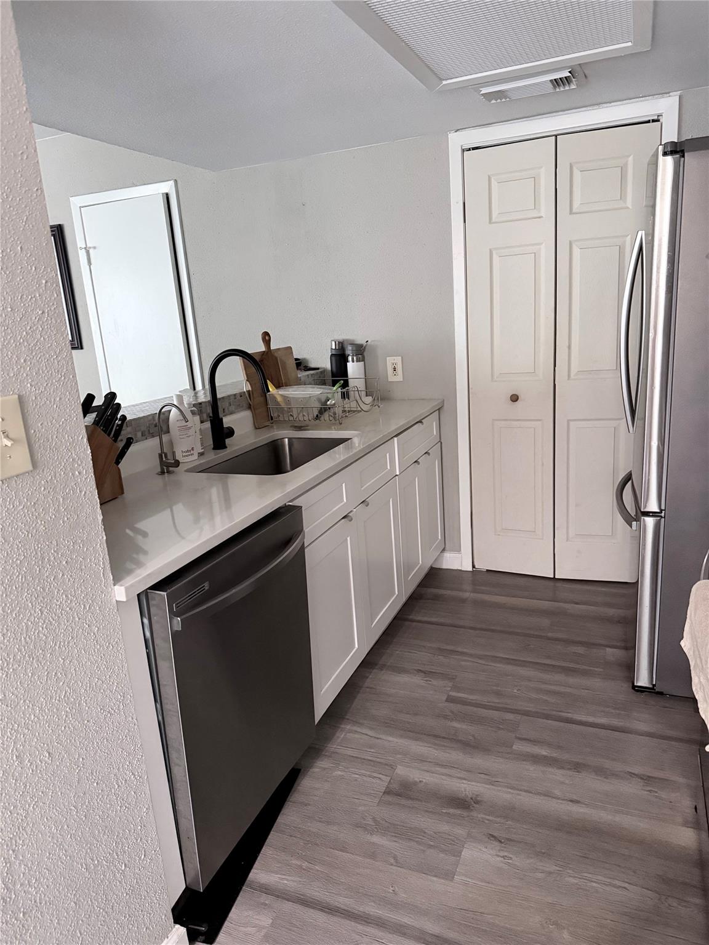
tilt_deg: -14.3
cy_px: 472
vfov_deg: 71.6
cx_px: 354
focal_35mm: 24
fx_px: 655
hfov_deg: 56.8
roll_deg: +4.1
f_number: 1.78
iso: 1000
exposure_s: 1/34
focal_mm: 6.76
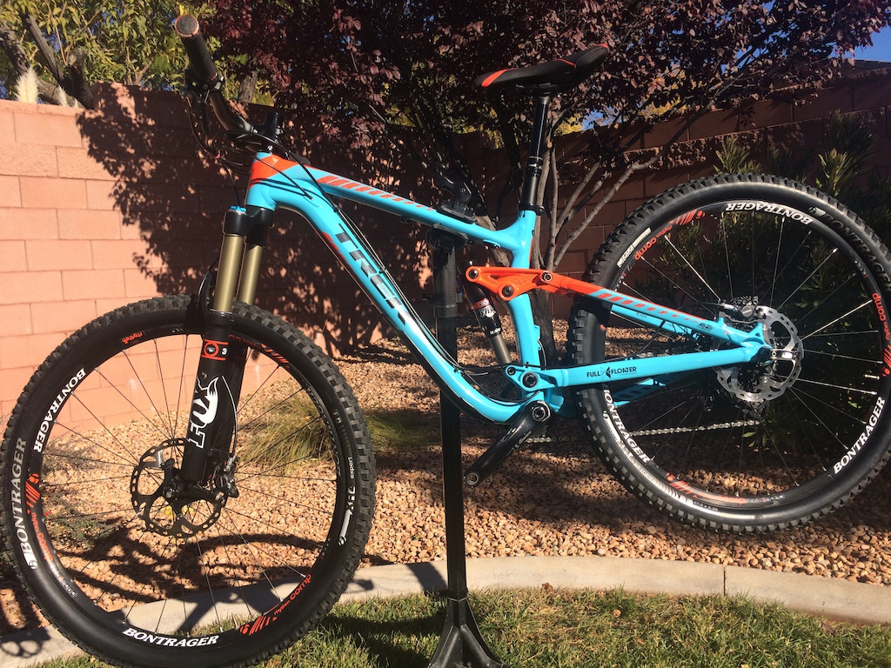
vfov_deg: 48.2
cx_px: 446
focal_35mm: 29
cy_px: 334
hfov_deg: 61.7
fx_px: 746
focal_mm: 4.15
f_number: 2.2
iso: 32
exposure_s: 1/1866
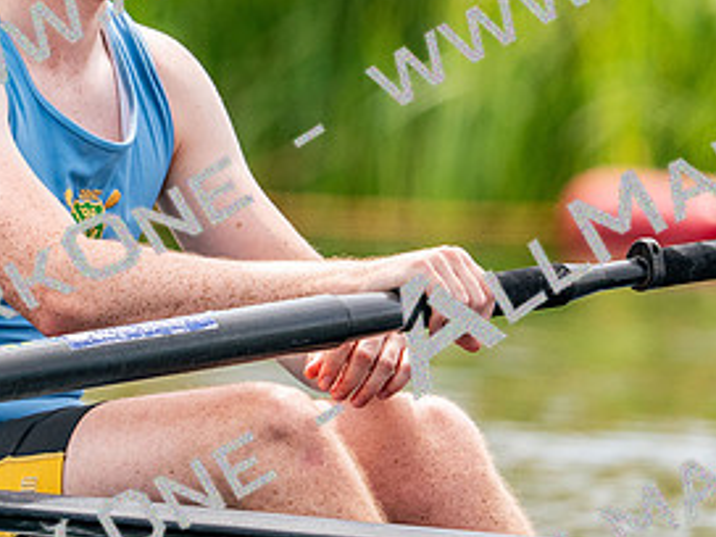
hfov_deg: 1.6
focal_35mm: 1230
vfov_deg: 1.2
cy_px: 150
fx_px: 25441
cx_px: 174
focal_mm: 400
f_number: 4.5
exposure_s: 1/2500
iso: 450
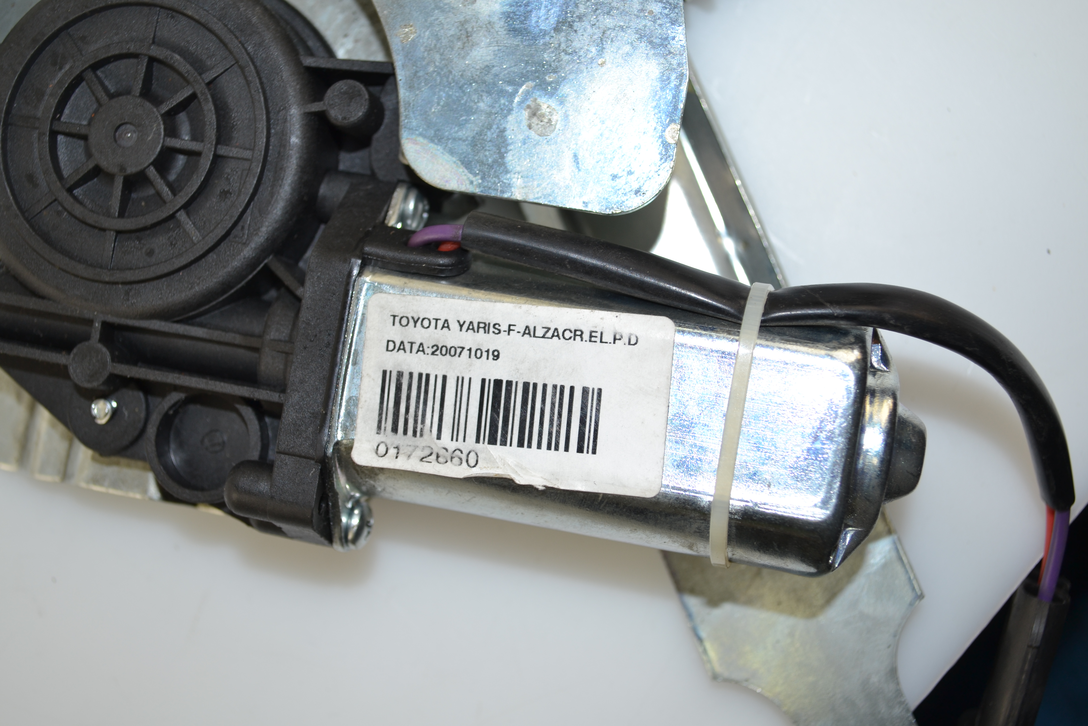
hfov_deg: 41.1
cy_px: 363
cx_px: 544
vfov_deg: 28.1
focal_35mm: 48
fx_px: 1451
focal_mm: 32
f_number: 4.8
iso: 100
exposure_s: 1/60
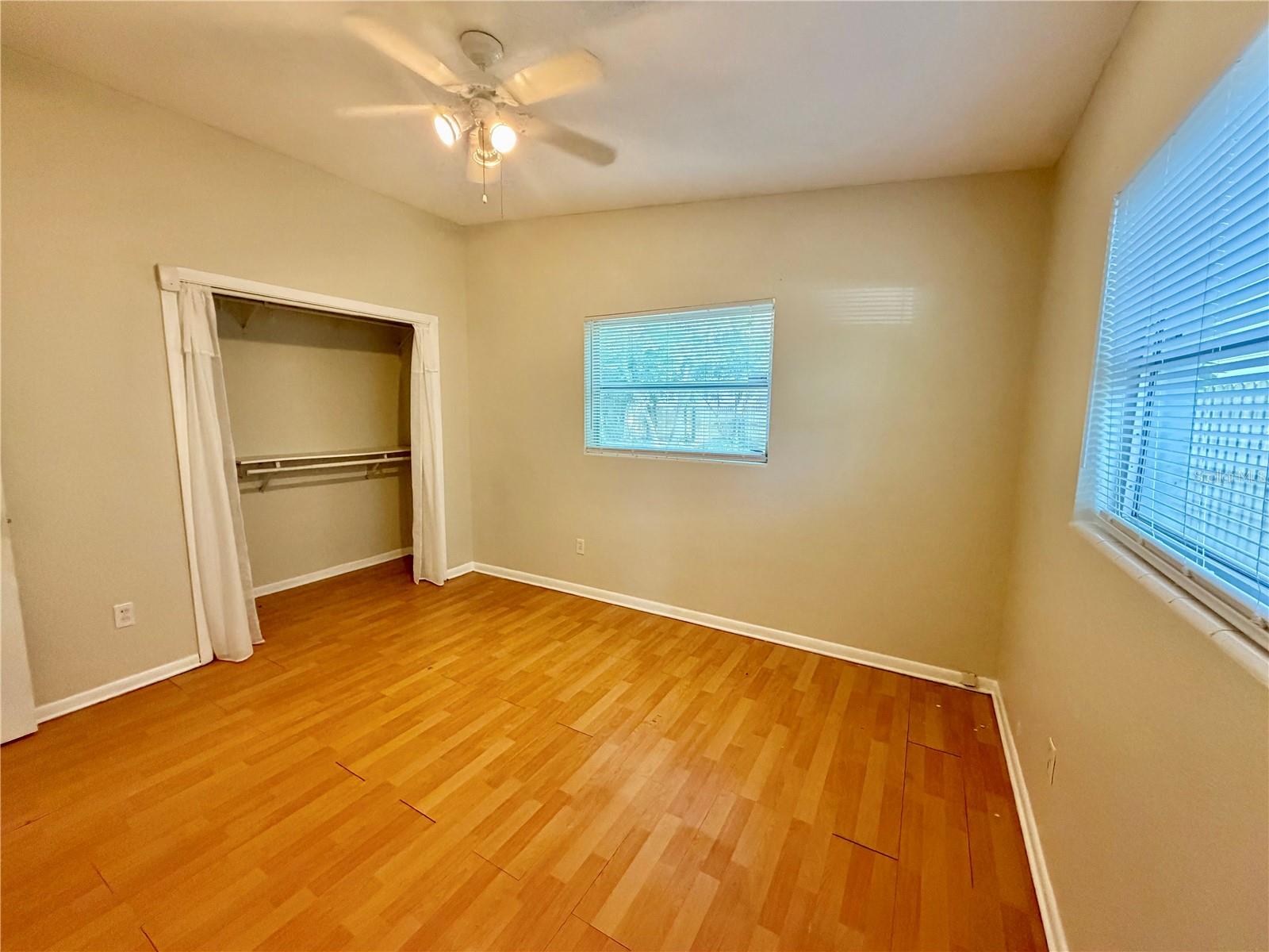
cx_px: 634
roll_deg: +0.3
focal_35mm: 14
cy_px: 476
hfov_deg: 102.1
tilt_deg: -7.8
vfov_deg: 85.7
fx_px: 513
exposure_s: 1/60
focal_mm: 2.22
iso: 640
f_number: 2.2
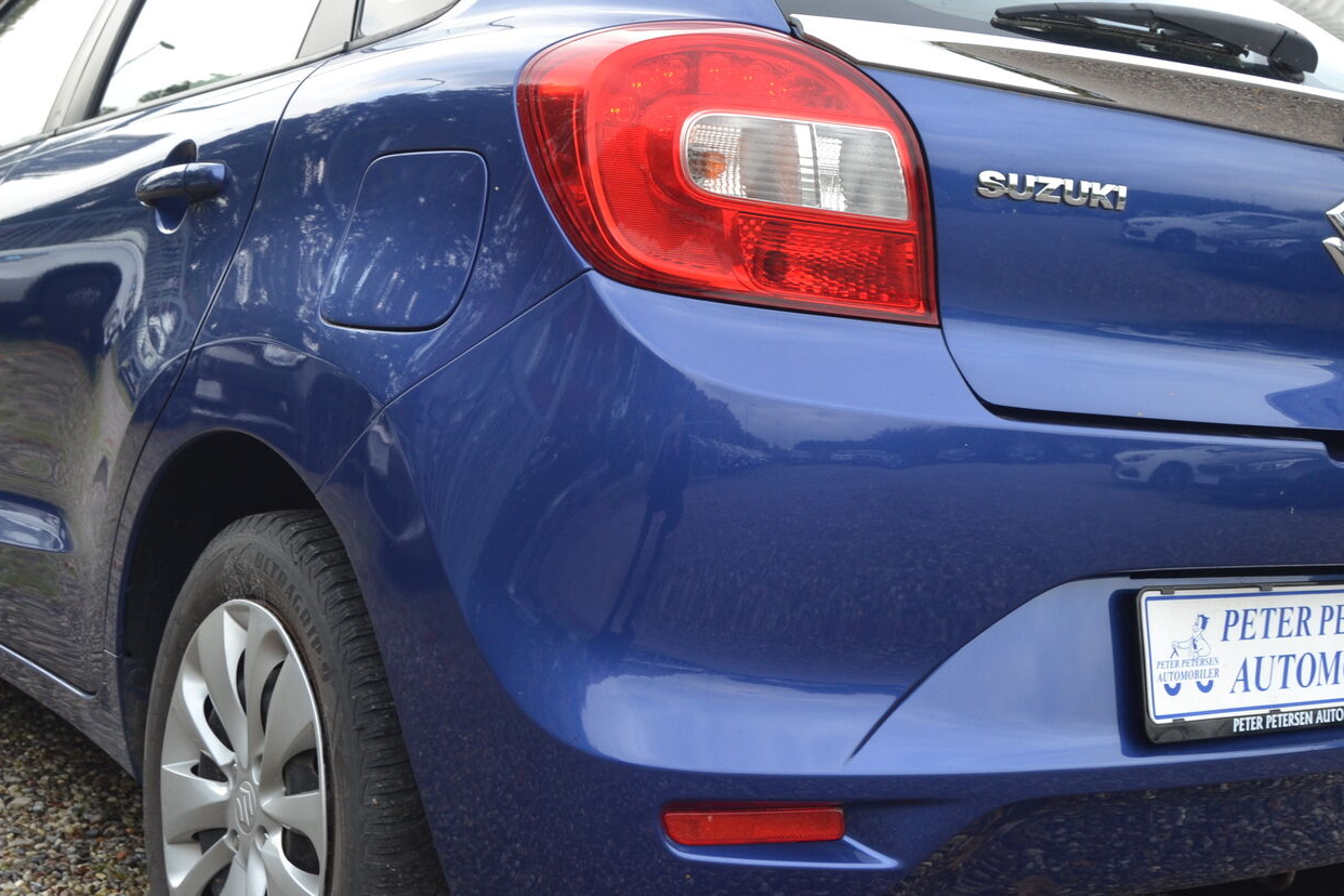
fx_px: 1904
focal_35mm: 51
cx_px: 662
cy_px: 418
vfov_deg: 26.5
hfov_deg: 38.9
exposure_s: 1/125
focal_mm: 22
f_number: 5.6
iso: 200
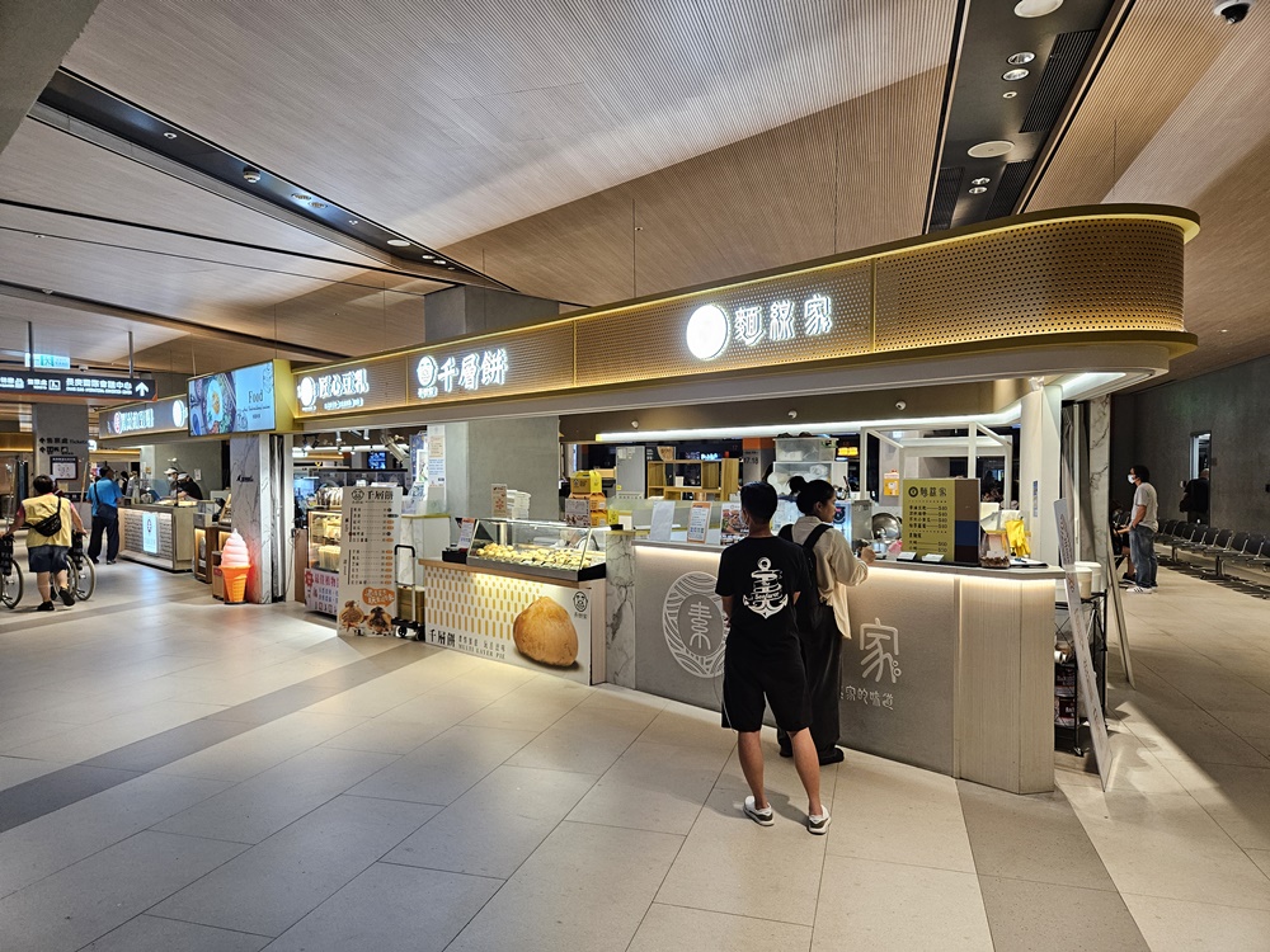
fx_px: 844
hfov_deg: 73.9
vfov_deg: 58.9
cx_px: 635
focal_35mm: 23
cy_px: 476
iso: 250
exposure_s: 1/120
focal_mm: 5.4
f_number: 1.8
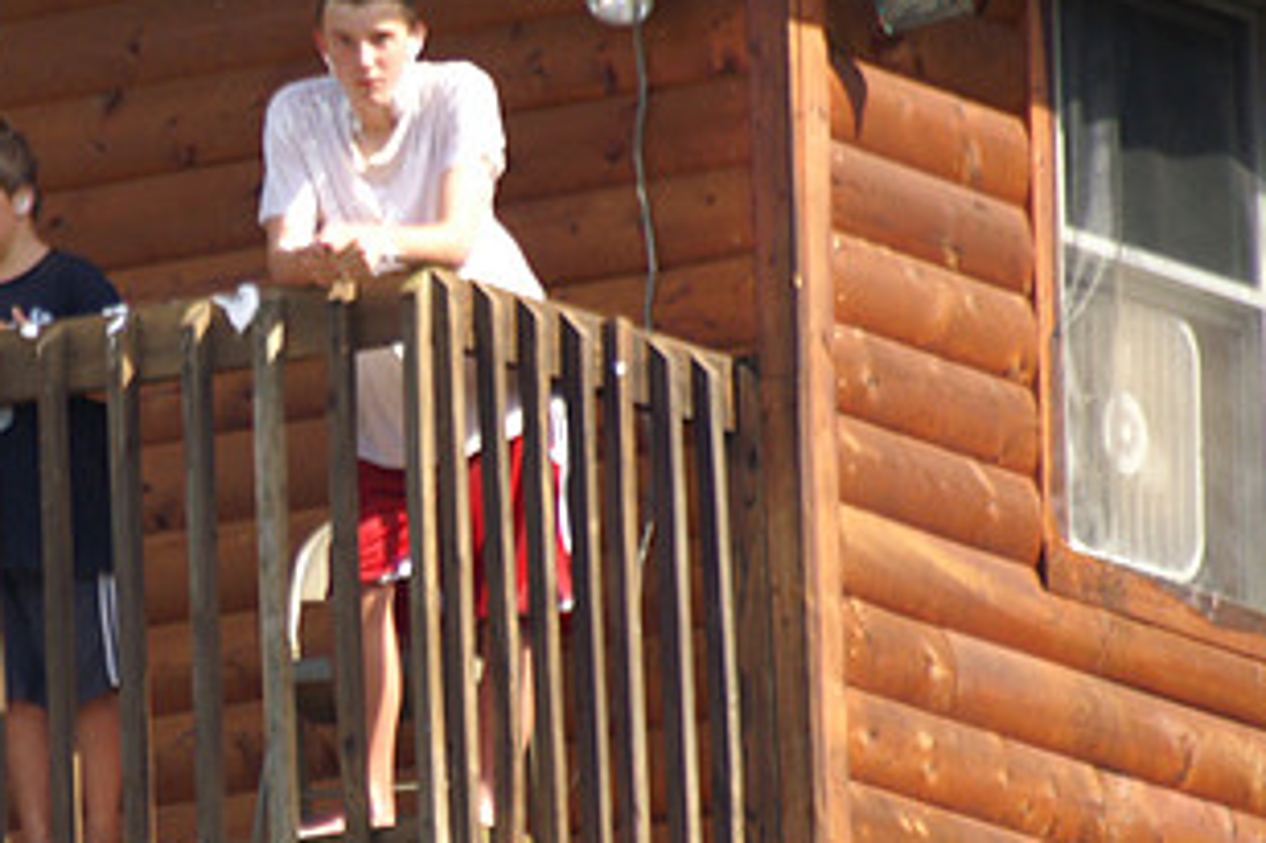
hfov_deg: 2.4
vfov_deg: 1.6
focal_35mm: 847
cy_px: 308
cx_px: 218
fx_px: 29769
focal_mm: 300
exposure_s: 1/500
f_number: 5.6
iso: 400
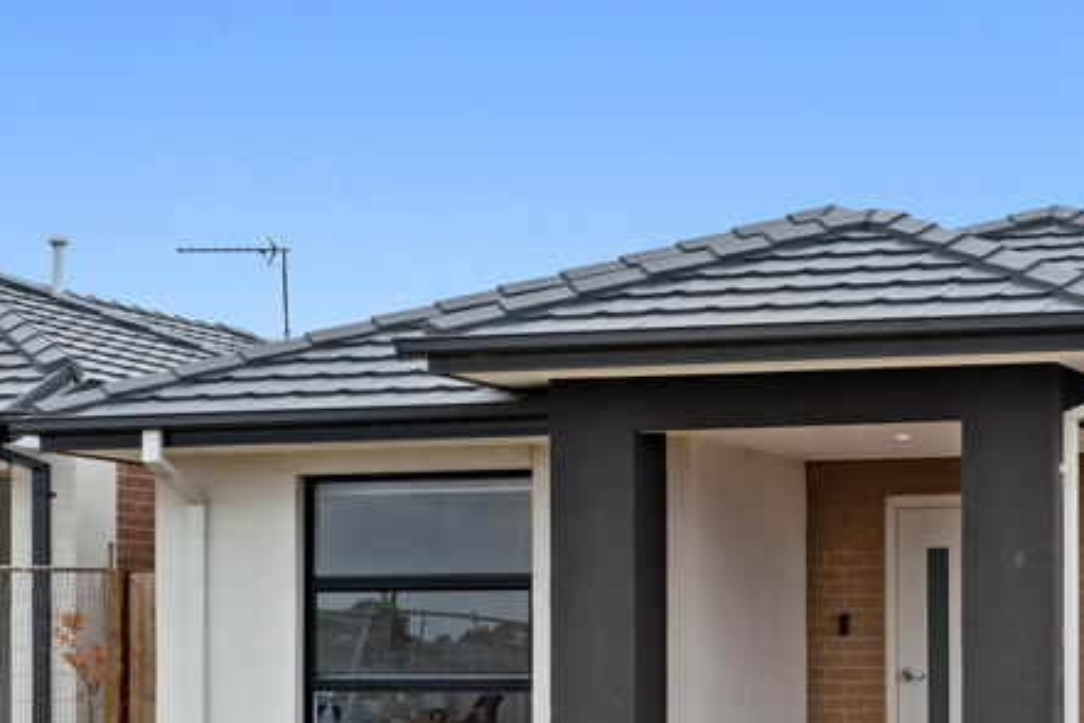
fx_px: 3071
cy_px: 582
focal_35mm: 102
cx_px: 814
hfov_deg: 19.9
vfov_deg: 13.4
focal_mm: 45
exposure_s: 1/200
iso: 100
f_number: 7.1
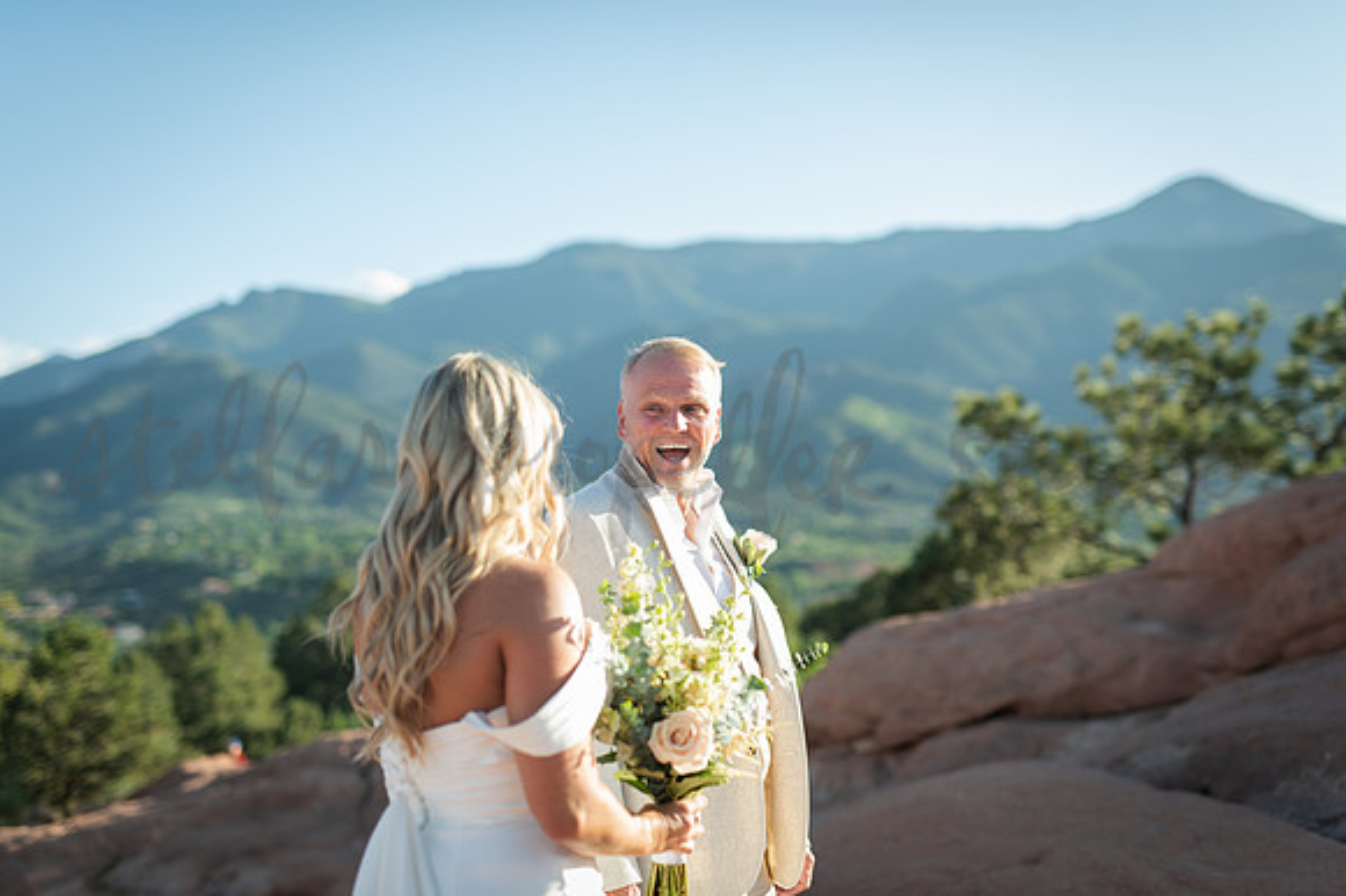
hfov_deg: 39.6
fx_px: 1868
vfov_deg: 27.0
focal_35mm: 50
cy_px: 448
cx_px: 673
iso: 100
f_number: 2
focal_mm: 50
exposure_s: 1/1000
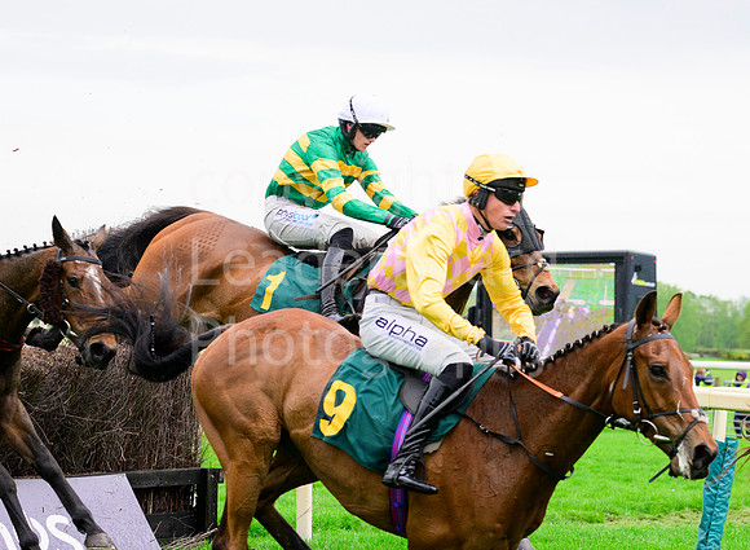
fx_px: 2954
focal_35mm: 137
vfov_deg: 10.6
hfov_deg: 14.5
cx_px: 416
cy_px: 323
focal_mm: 110
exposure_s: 1/1600
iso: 1600
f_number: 5.6
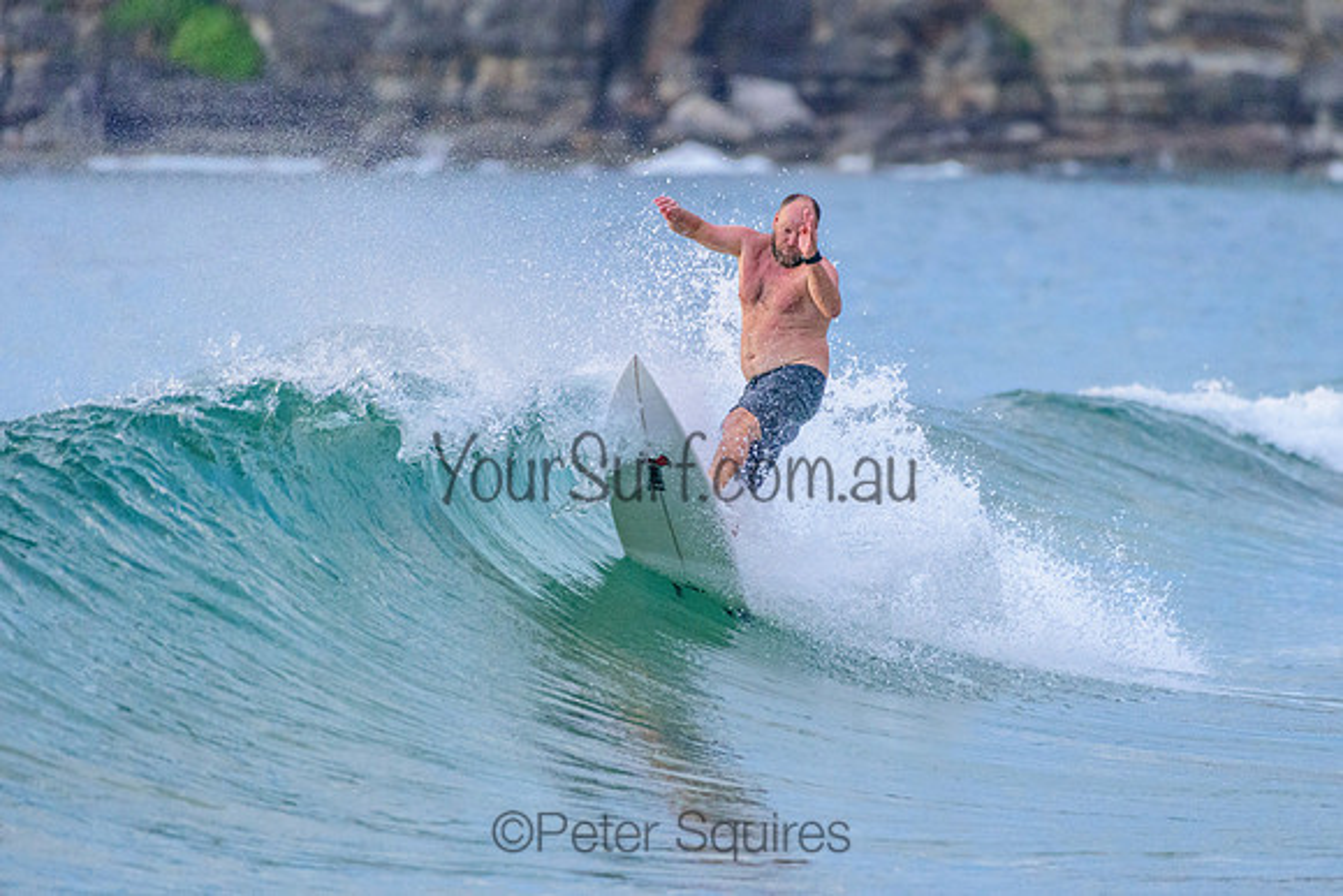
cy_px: 451
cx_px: 799
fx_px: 22877
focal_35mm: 613
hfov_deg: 3.4
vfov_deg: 2.2
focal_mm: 500
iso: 2500
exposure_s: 1/2000
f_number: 5.6
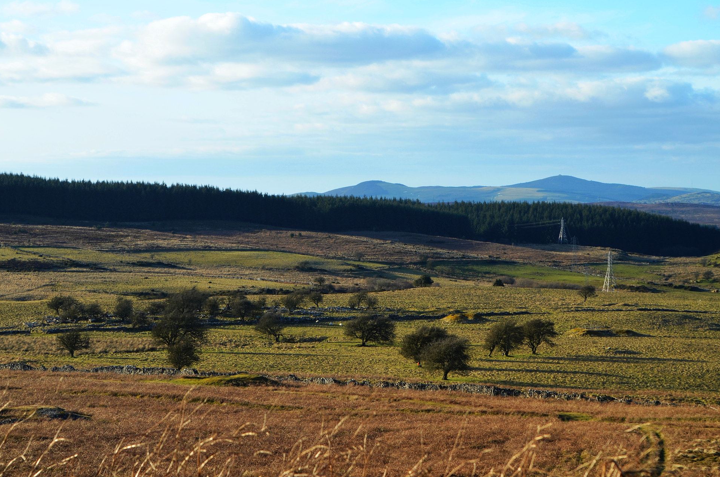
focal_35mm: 88
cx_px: 356
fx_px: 1747
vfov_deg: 15.5
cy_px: 239
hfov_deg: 23.3
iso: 180
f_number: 8
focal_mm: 55
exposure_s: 1/250
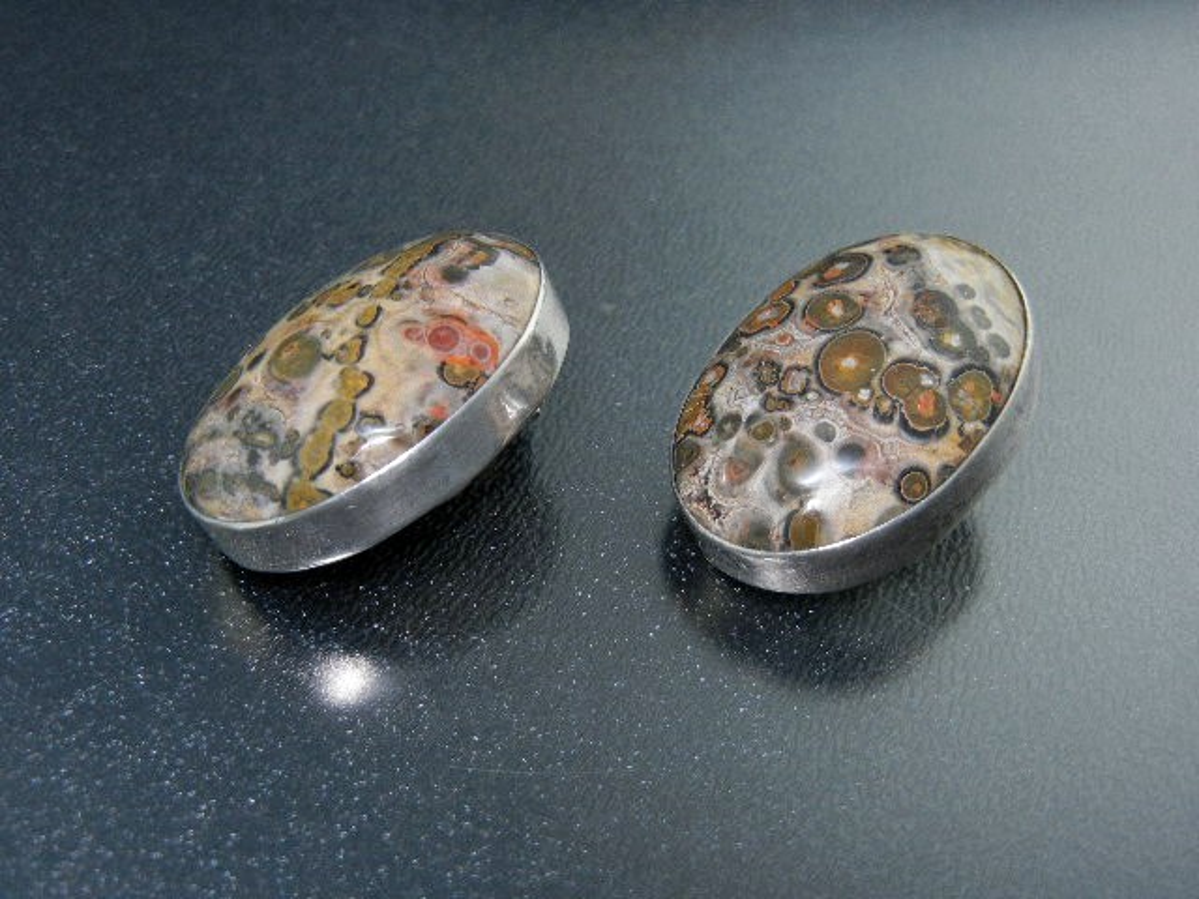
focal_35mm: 52
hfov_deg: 36.8
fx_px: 1801
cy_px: 450
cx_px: 600
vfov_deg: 28.0
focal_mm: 9.3
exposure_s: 1/30
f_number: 3.9
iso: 230
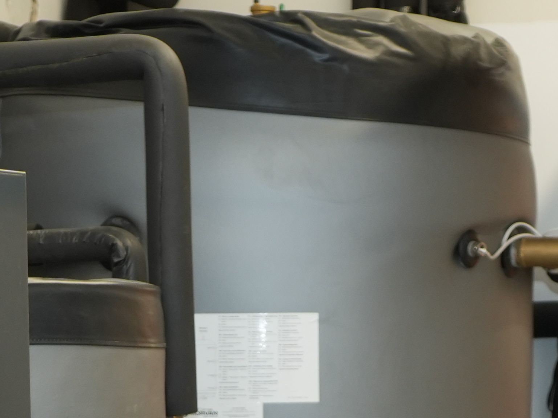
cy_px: 744
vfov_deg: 9.0
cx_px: 290
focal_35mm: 158
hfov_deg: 12.5
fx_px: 2547
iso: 800
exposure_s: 1/125
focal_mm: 36
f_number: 4
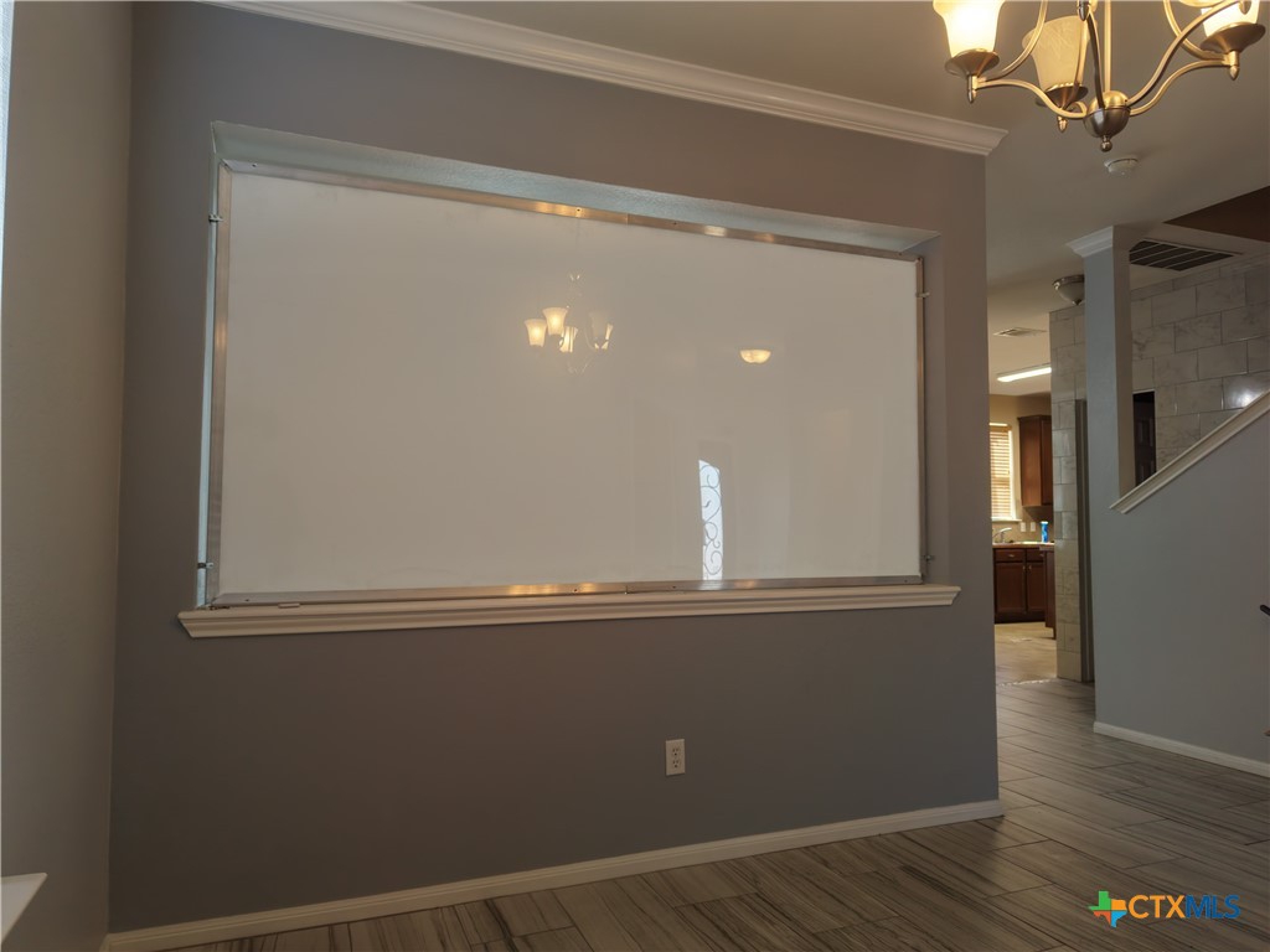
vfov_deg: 56.8
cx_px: 635
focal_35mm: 24
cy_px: 476
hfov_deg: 71.6
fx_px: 881
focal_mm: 8.67
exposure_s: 1/160
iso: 400
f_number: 1.8
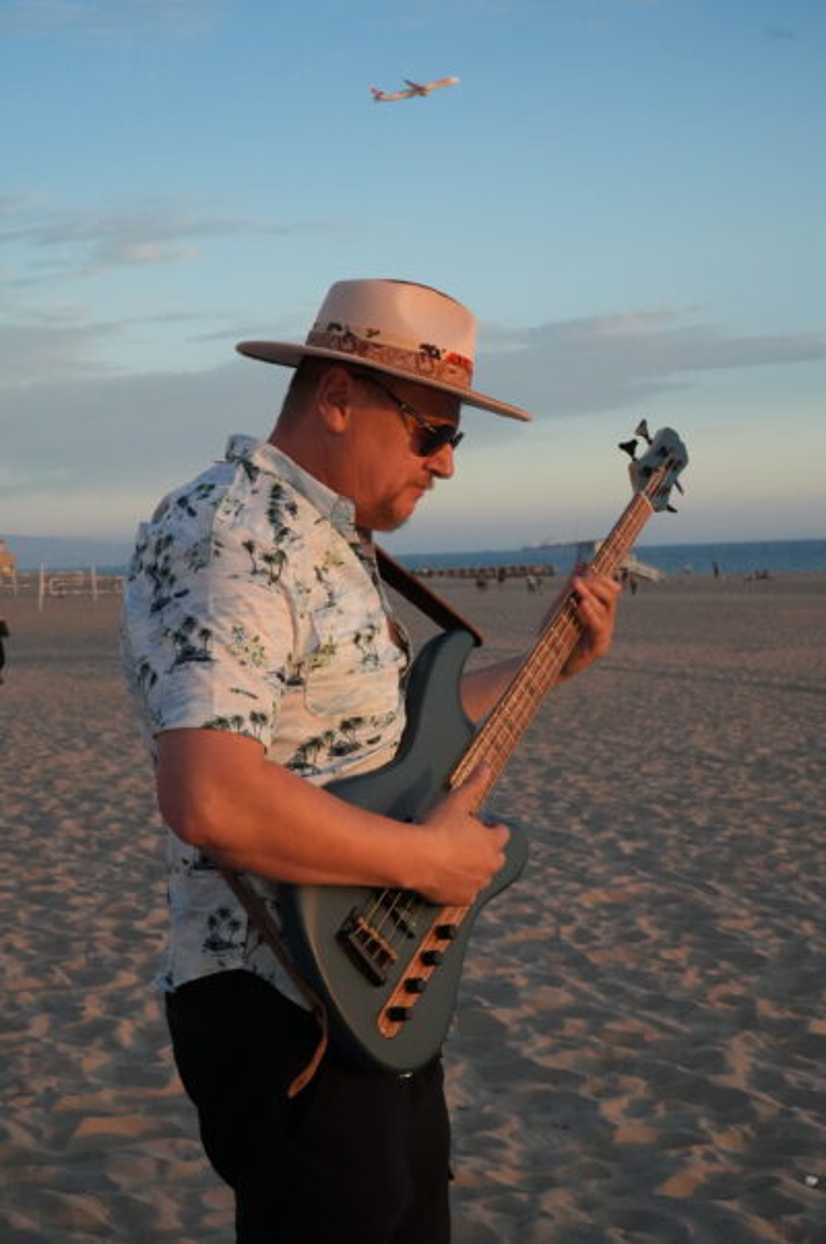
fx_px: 1707
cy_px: 622
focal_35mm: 50
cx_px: 413
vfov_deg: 40.0
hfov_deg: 27.2
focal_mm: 33
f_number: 11
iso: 4000
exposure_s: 1/1250
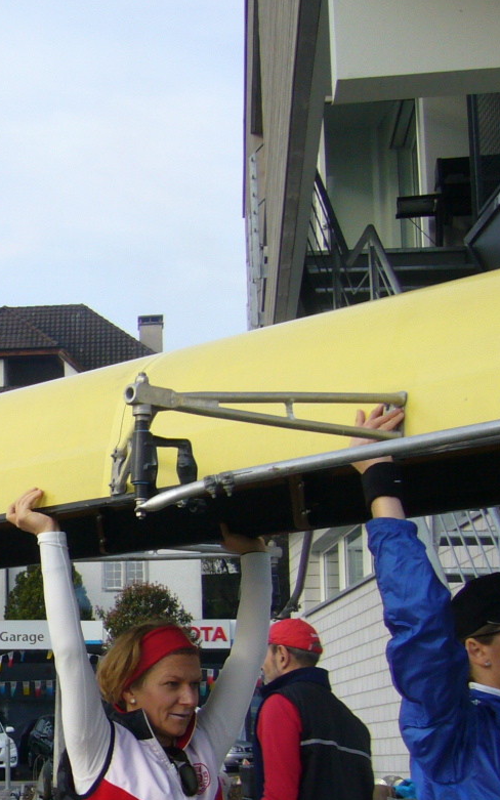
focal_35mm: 76
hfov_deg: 16.1
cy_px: 556
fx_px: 1657
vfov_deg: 26.9
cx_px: -178
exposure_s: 1/200
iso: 80
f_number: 5.6
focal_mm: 5.8
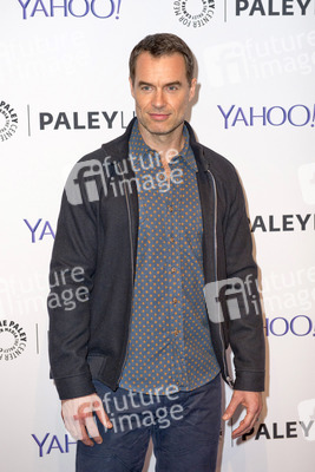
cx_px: 158
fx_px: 761
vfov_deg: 34.5
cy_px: 236
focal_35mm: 58
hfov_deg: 23.4
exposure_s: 1/400
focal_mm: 58
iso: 400
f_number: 4
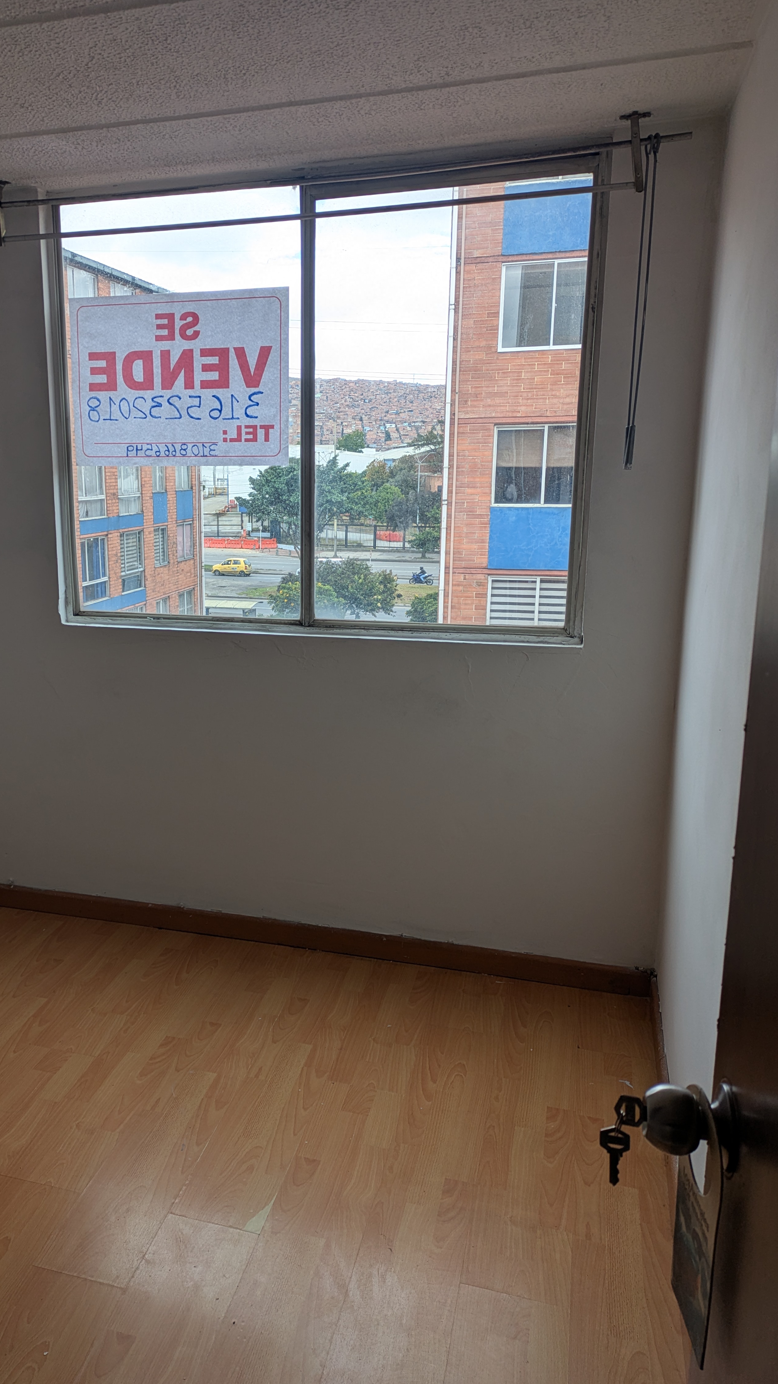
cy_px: 680
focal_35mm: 28
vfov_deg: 67.9
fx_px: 1027
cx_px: 260
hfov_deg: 41.0
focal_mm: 5.43
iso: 37
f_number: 1.89
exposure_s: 1/515
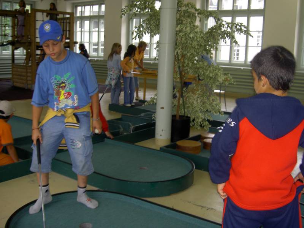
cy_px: 114
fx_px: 343
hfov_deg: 47.9
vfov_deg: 36.8
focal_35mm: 39
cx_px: 152
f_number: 2.8
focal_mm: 8
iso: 100
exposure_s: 1/60
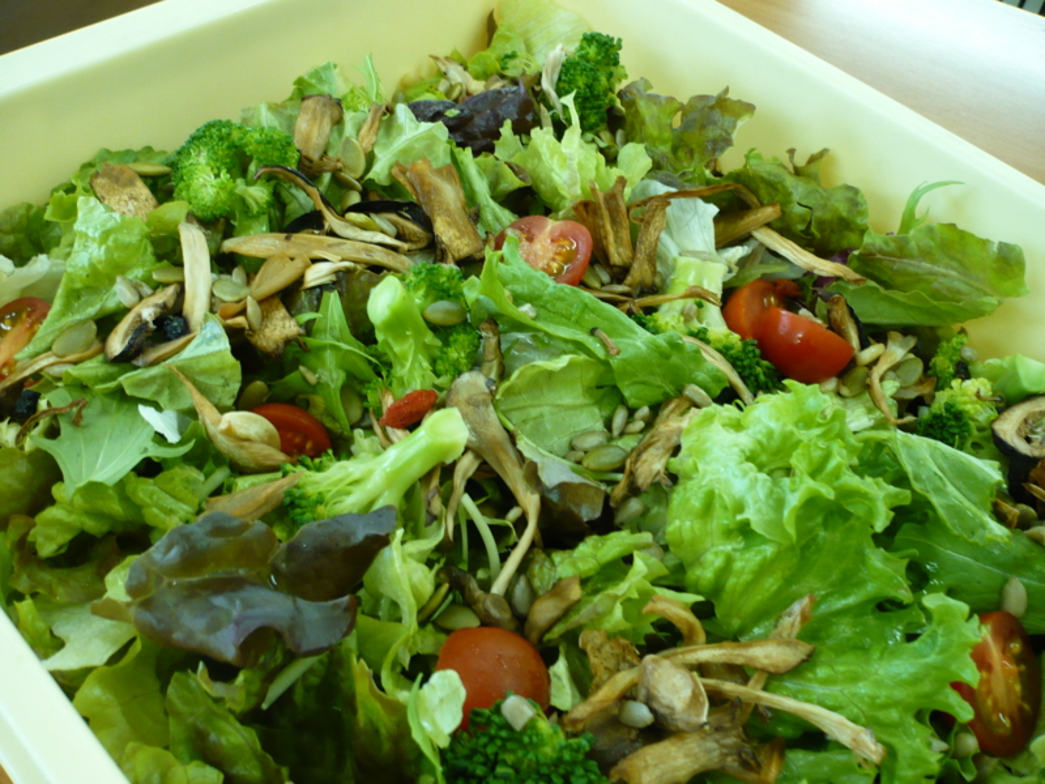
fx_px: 1057
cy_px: 392
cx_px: 522
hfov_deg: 52.6
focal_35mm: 35
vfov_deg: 40.7
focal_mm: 5.8
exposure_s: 1/25
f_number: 2.8
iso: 200
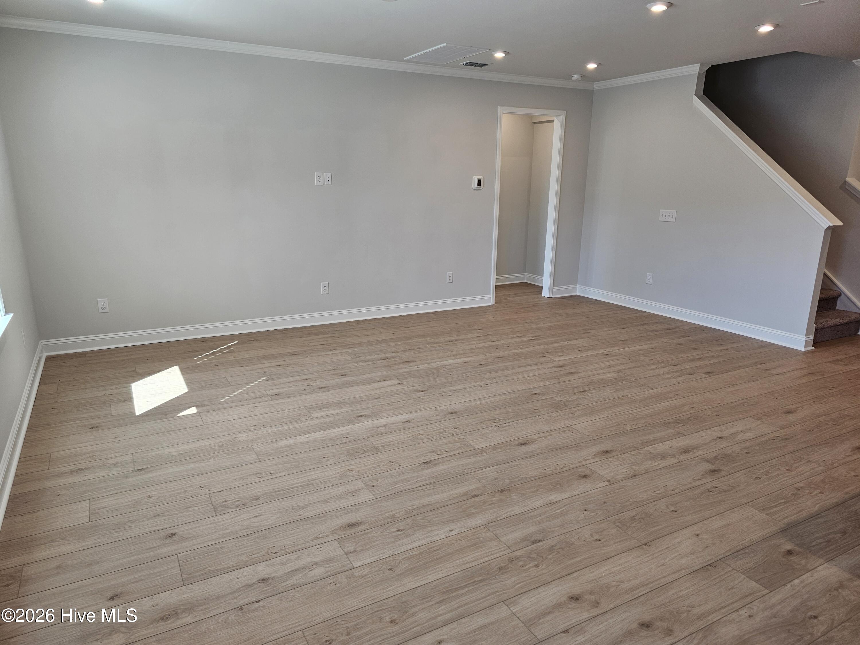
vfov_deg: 58.9
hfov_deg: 73.9
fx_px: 571
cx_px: 430
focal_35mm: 23
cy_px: 322
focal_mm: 6.3
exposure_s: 1/120
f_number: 1.7
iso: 64
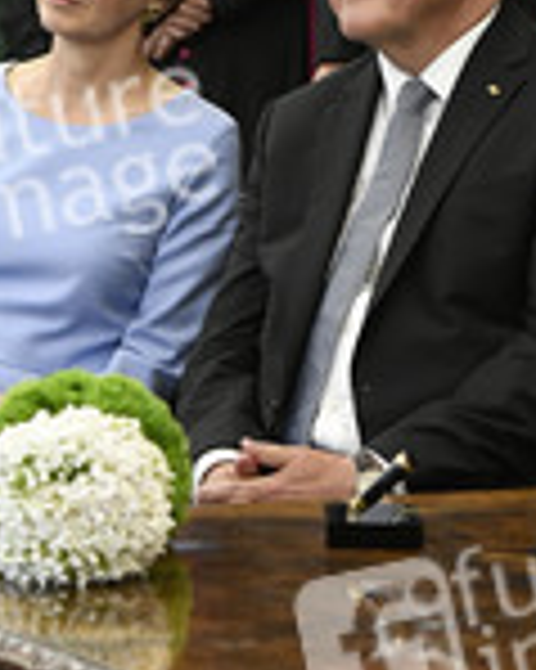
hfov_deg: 5.8
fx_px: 5260
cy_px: 400
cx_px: 119
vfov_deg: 7.3
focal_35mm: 265
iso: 2500
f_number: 4.5
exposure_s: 1/125
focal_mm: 70
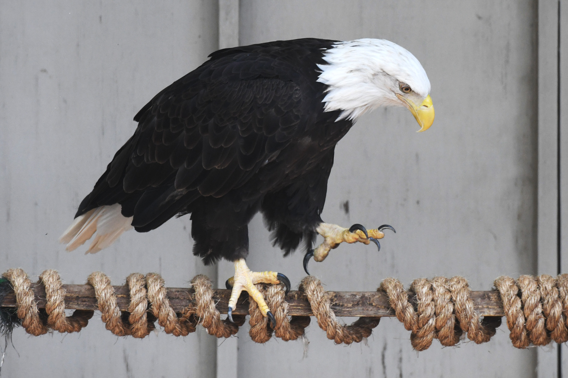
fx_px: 3155
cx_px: 284
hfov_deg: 10.3
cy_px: 189
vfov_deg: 6.9
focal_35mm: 200
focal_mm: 200
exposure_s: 1/320
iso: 1600
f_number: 5.6
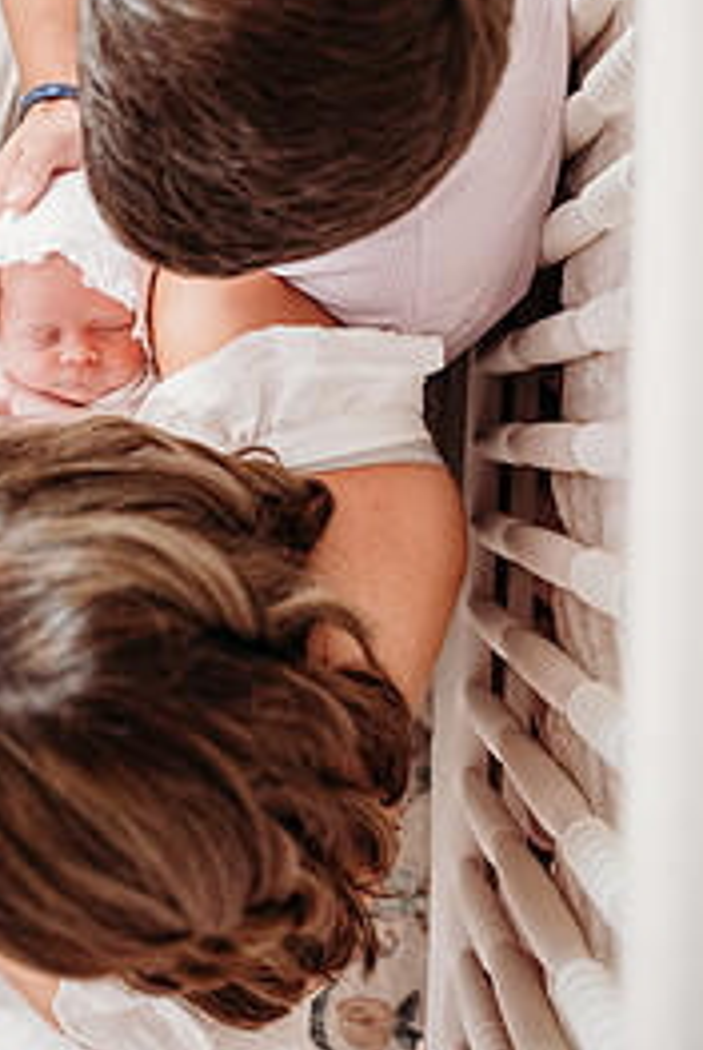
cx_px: 116
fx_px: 1198
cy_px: 196
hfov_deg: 31.6
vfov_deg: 44.8
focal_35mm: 41
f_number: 2.8
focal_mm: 24
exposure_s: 1/200
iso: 2000
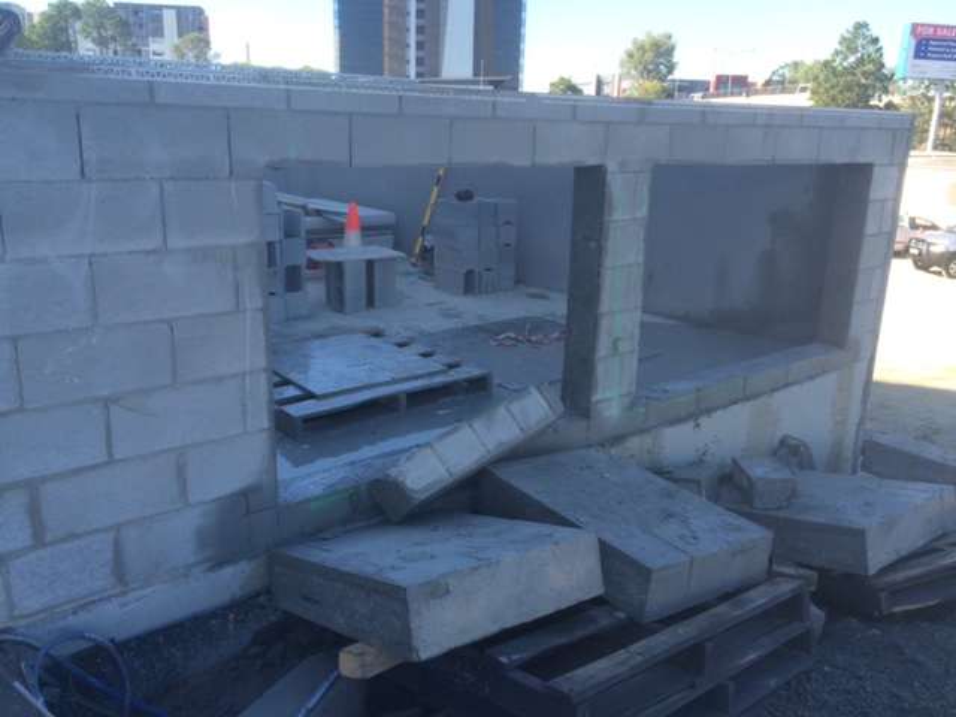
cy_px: 358
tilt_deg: -17.2
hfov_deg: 61.7
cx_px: 478
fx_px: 801
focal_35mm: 29
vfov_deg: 48.2
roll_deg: -1.3
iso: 32
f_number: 2.2
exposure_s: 1/436
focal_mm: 4.15
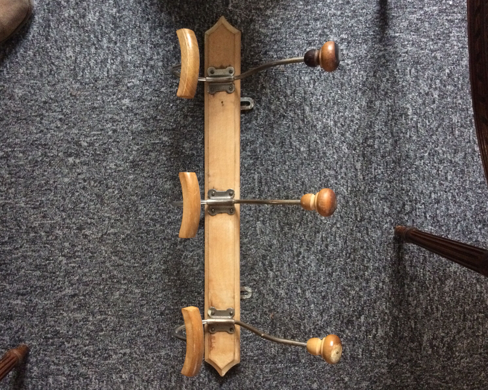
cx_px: 230
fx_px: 448
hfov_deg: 57.1
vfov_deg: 47.1
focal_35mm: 31
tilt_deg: -87.4
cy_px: 195
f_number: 2.2
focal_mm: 4.15
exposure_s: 1/17
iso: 400
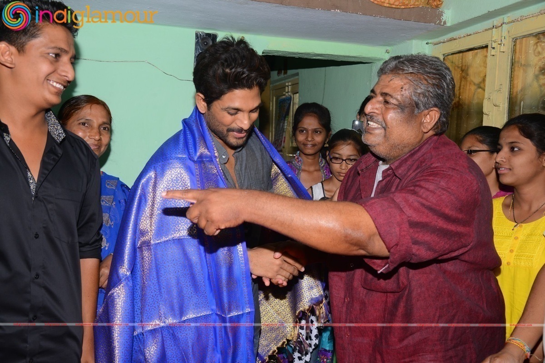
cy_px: 182
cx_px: 272
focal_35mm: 34
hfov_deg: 55.8
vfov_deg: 38.9
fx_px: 515
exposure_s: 1/125
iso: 320
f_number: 6.3
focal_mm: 34
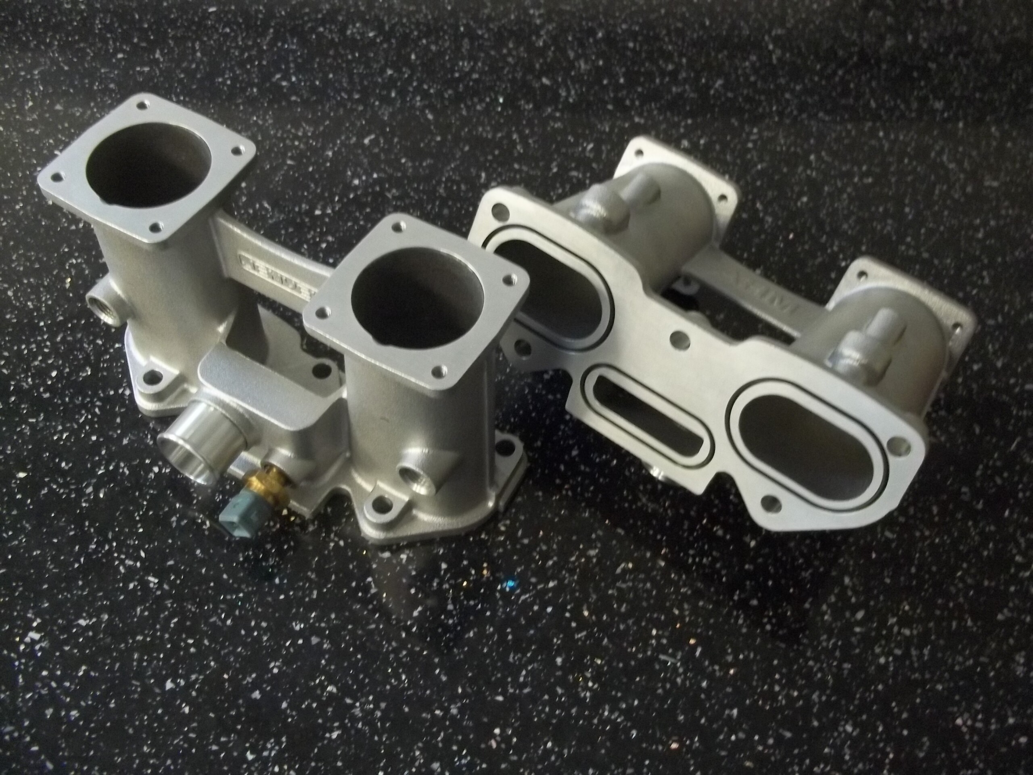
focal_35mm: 36
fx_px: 1074
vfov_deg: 39.7
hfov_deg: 51.4
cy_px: 388
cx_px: 516
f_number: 3.1
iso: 320
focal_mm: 6.5
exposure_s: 1/8
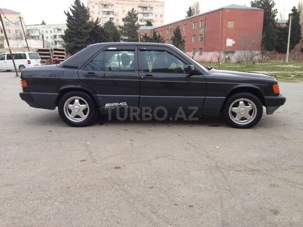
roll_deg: +0.4
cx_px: 152
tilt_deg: -10.8
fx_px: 289
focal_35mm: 33
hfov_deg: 55.4
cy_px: 114
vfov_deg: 42.9
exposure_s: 1/20
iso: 50
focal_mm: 4.12
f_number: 2.4
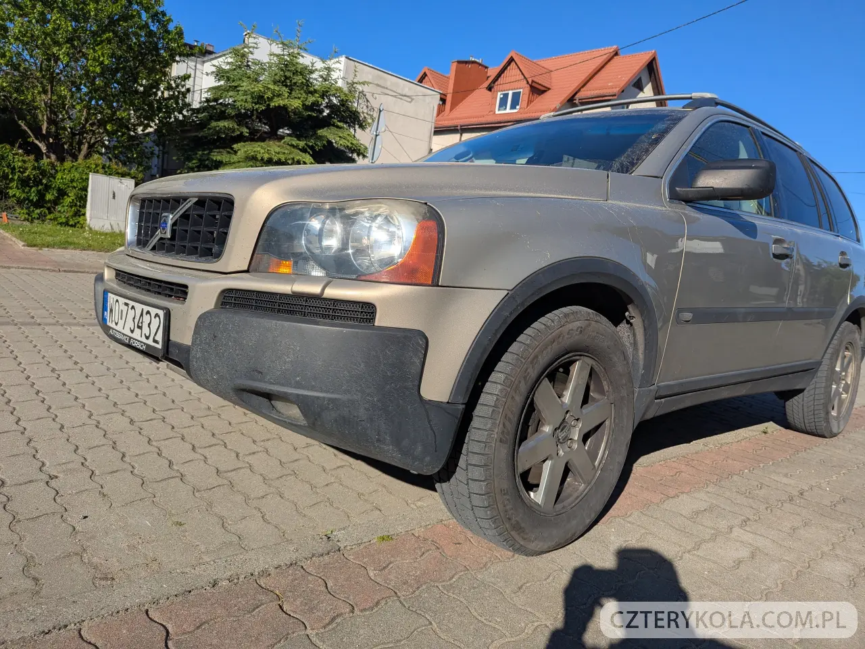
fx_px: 600
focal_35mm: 24
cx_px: 432
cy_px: 324
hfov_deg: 71.6
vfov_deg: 56.8
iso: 42
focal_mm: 6.81
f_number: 1.85
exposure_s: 1/3236
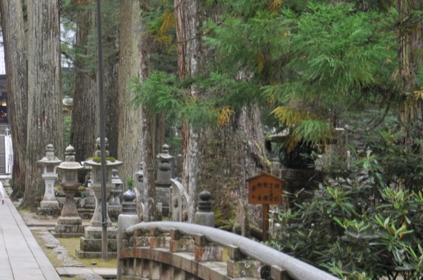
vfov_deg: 16.3
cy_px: 196
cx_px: -81
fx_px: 979
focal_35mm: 83
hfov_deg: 22.5
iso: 200
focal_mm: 19
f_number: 3.8
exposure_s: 1/30
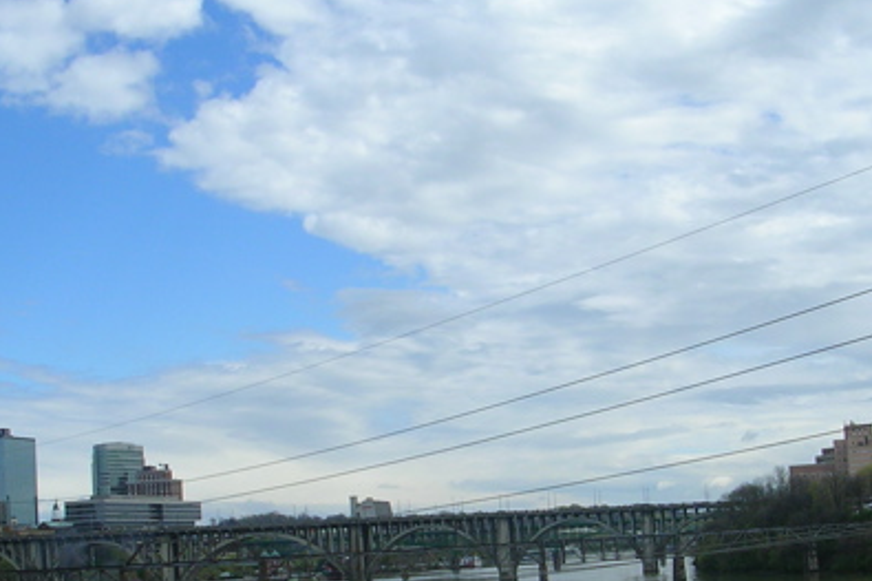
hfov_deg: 31.3
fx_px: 1549
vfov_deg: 21.1
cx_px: 521
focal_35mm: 64
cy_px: 429
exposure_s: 1/435
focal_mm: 5.8
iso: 50
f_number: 5.6
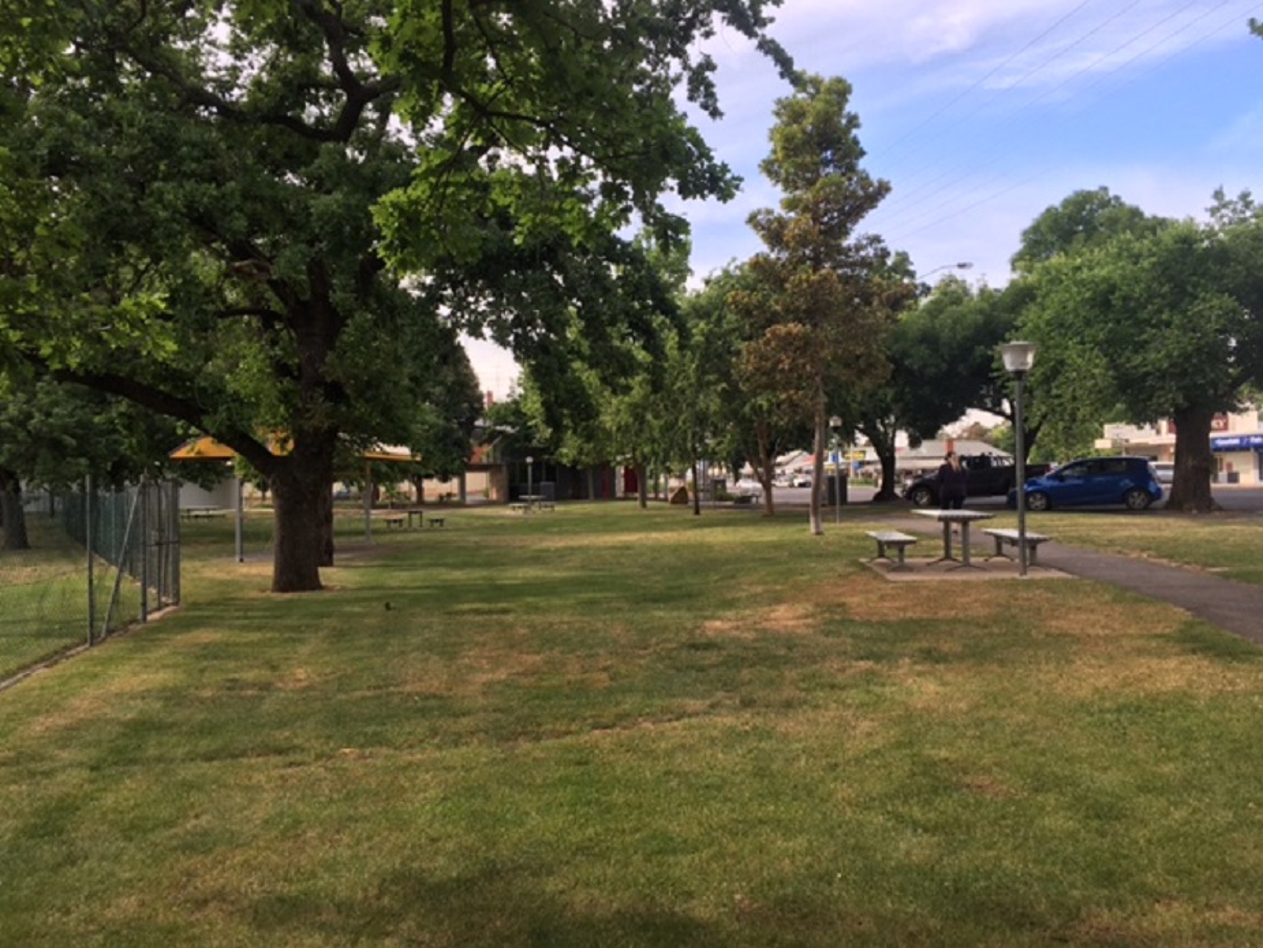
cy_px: 474
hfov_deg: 61.7
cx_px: 632
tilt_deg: +3.4
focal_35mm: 29
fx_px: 1058
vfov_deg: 48.2
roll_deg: +2.0
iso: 25
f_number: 2.2
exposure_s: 1/455
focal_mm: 4.15
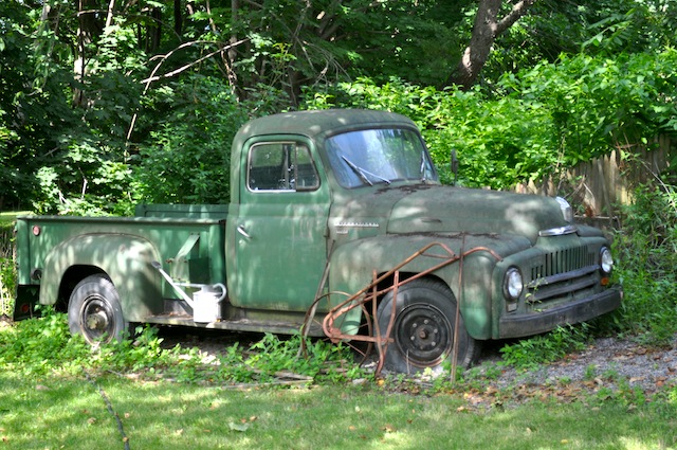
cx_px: 338
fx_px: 1268
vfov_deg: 20.1
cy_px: 225
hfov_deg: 29.9
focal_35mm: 68
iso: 320
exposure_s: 1/125
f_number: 5.6
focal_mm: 45
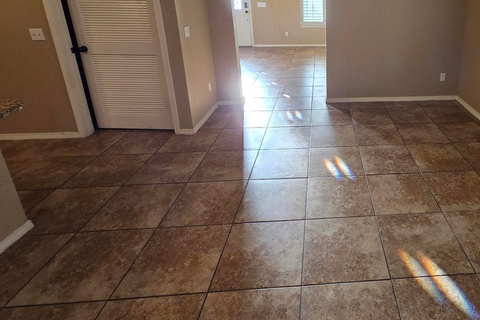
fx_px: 280
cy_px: 88
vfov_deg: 57.0
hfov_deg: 76.5
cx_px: 348
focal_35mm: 21
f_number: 2.2
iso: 250
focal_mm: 2.2
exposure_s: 1/60
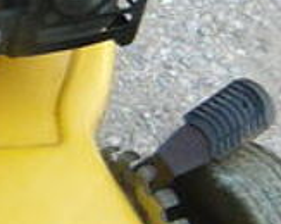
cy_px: -285
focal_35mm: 264
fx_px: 2193
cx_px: -398
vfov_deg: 5.7
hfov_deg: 6.9
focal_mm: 5.5
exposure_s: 1/100
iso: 100
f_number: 2.8
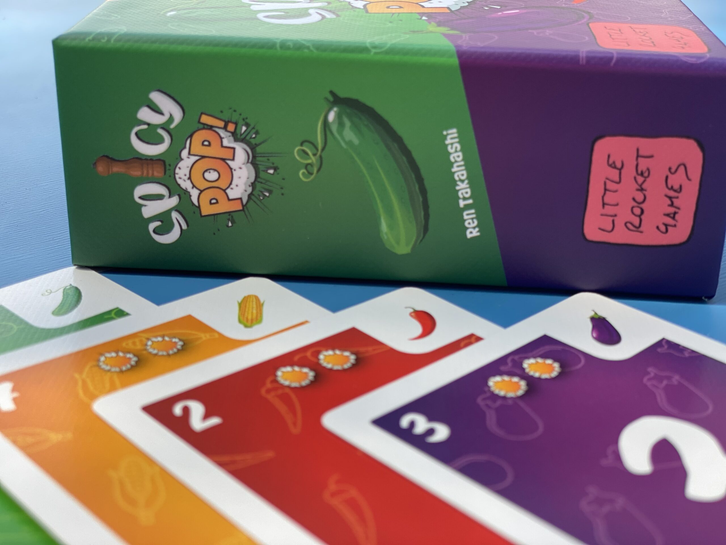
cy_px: 272
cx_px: 363
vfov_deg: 28.0
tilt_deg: -24.8
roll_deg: -0.5
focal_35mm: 52
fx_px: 1091
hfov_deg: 36.8
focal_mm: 6
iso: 20
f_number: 2
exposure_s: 1/228
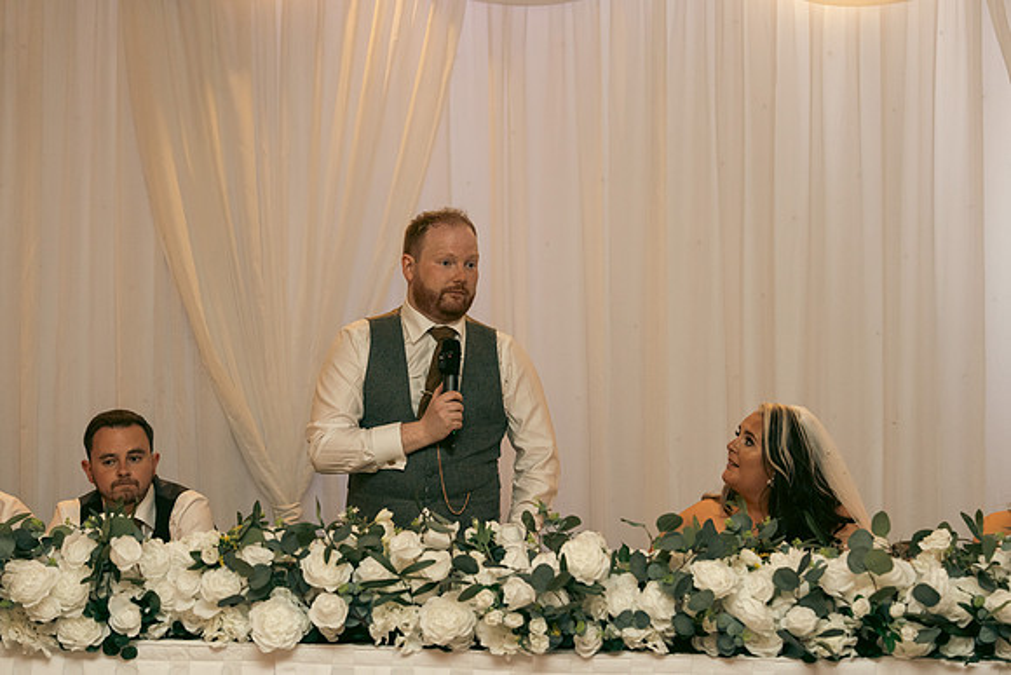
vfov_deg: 19.5
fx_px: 1966
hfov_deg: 28.8
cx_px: 506
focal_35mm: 70
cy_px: 338
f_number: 3.5
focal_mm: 70
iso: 2500
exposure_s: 1/160
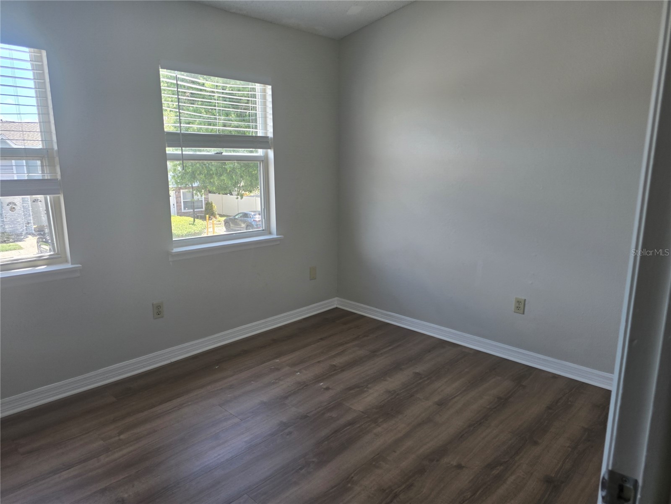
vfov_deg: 58.9
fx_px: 446
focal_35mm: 23
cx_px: 336
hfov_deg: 73.9
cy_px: 252
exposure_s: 1/180
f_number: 1.7
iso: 40
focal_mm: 6.3
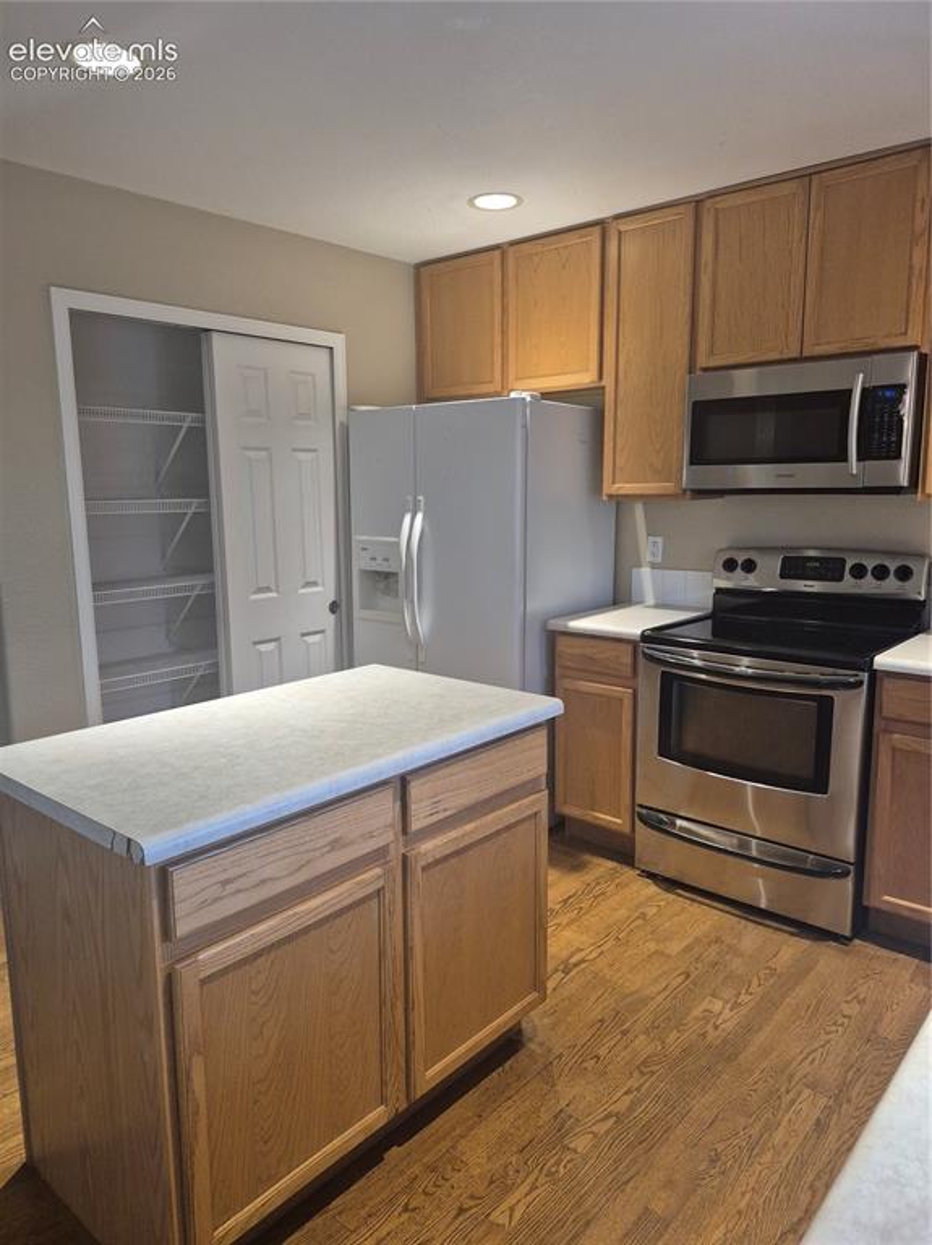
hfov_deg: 58.8
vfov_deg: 74.0
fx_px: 827
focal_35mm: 23
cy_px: 622
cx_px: 466
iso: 500
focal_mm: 5.4
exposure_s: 1/120
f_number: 1.8
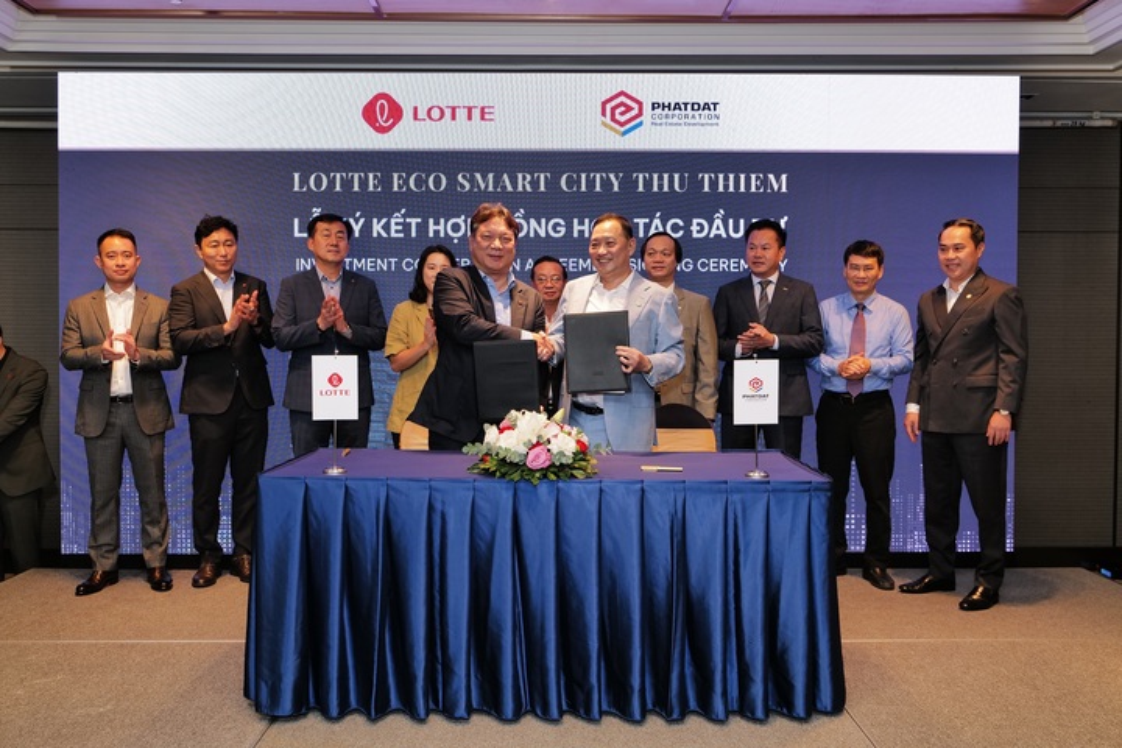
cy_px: 374
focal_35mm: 30
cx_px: 561
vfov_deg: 43.6
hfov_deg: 61.9
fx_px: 935
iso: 800
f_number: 4
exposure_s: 1/100
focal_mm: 30
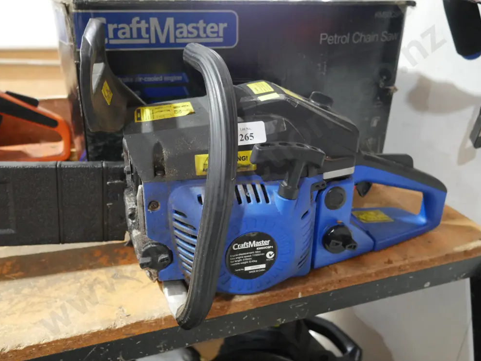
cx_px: 242
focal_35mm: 33
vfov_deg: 43.0
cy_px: 182
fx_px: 459
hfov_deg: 55.3
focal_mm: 16
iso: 3200
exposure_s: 1/60
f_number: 3.6
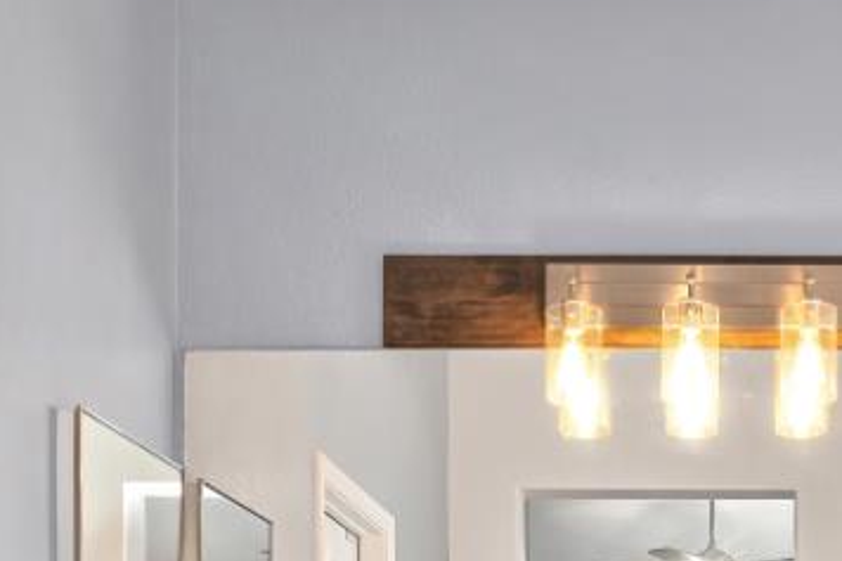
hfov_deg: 32.8
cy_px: 805
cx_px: 700
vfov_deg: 20.2
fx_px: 1379
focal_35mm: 59
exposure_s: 1/50
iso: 640
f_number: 4
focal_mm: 14
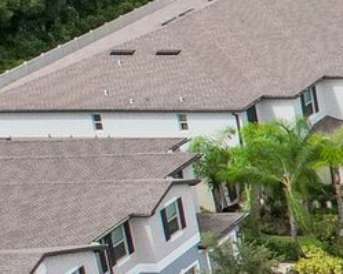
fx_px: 1725
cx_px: 1207
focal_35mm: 170
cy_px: 86
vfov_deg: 9.1
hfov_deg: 8.4
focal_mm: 8.4
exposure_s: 1/5000
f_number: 2.8
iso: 400
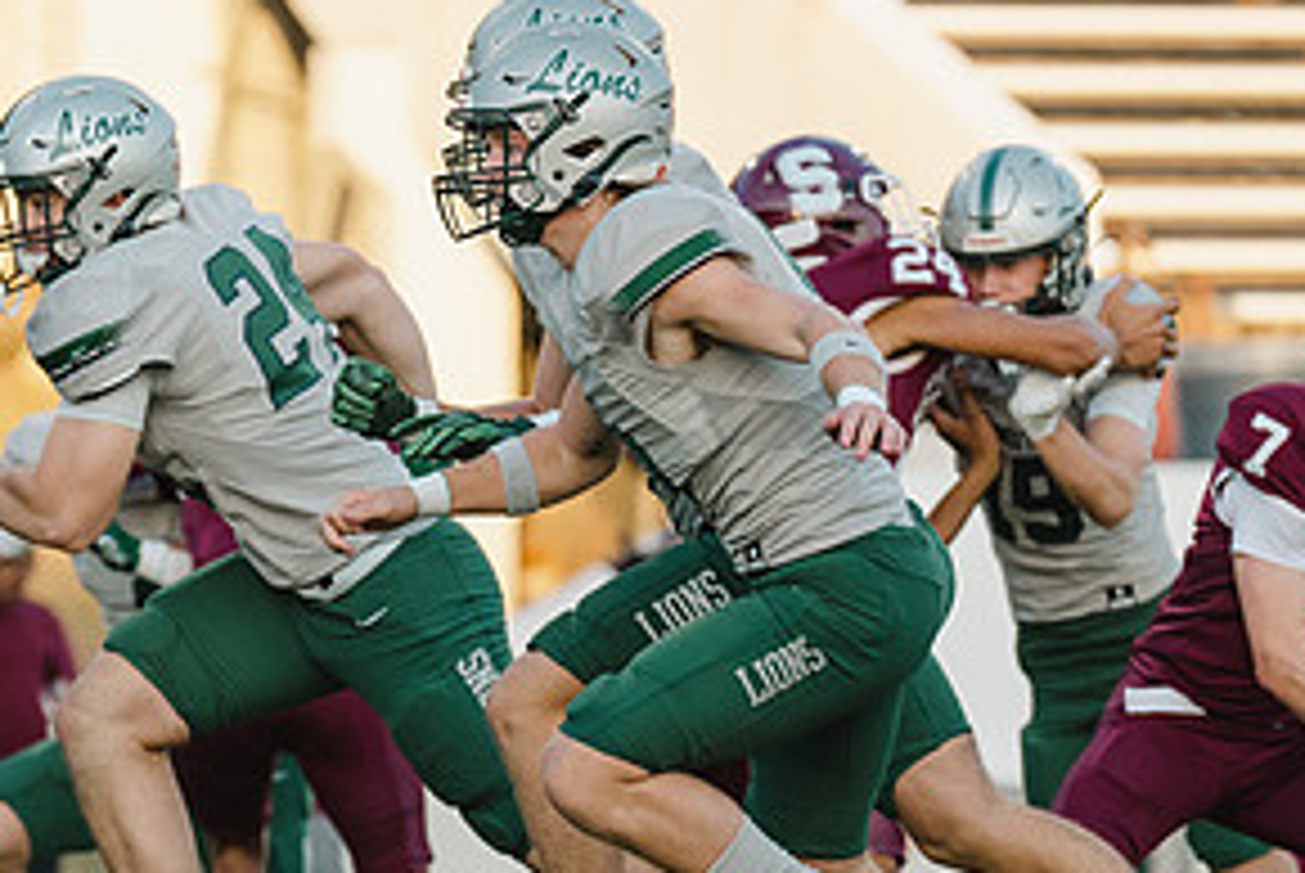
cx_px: 406
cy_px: 396
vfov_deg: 2.2
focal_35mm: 638
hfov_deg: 3.2
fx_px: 23150
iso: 400
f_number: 2.8
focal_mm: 200
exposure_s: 1/1600
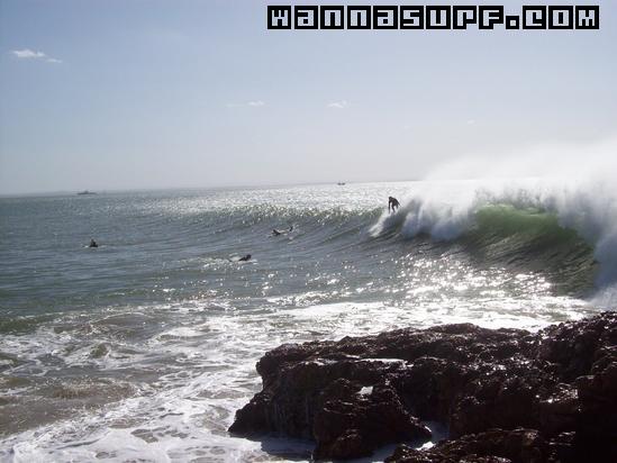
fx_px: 802
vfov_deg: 32.2
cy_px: 232
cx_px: 308
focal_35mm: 45
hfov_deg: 42.1
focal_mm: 7.6
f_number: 5.4
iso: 80
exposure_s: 1/1401
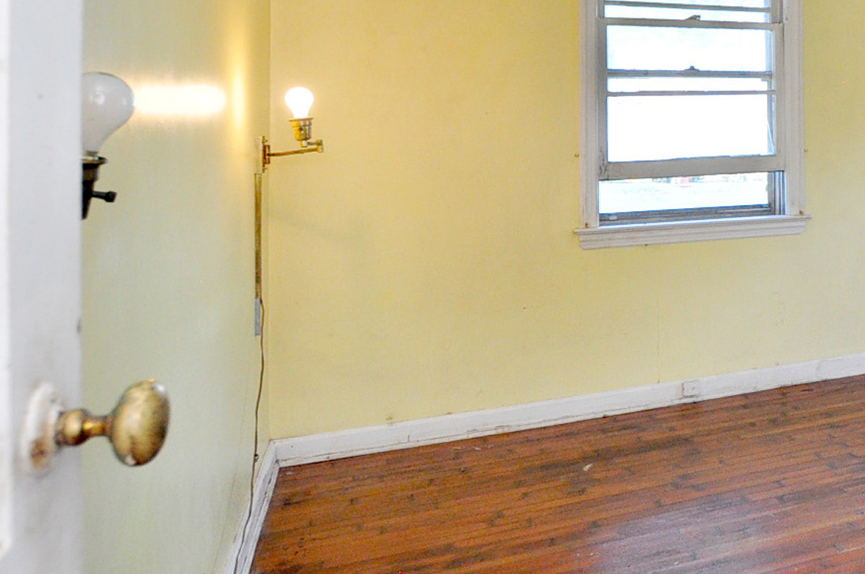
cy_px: 92
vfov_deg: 34.4
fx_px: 888
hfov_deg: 41.2
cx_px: 959
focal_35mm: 37
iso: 1000
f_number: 4.5
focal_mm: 10
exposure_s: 1/125
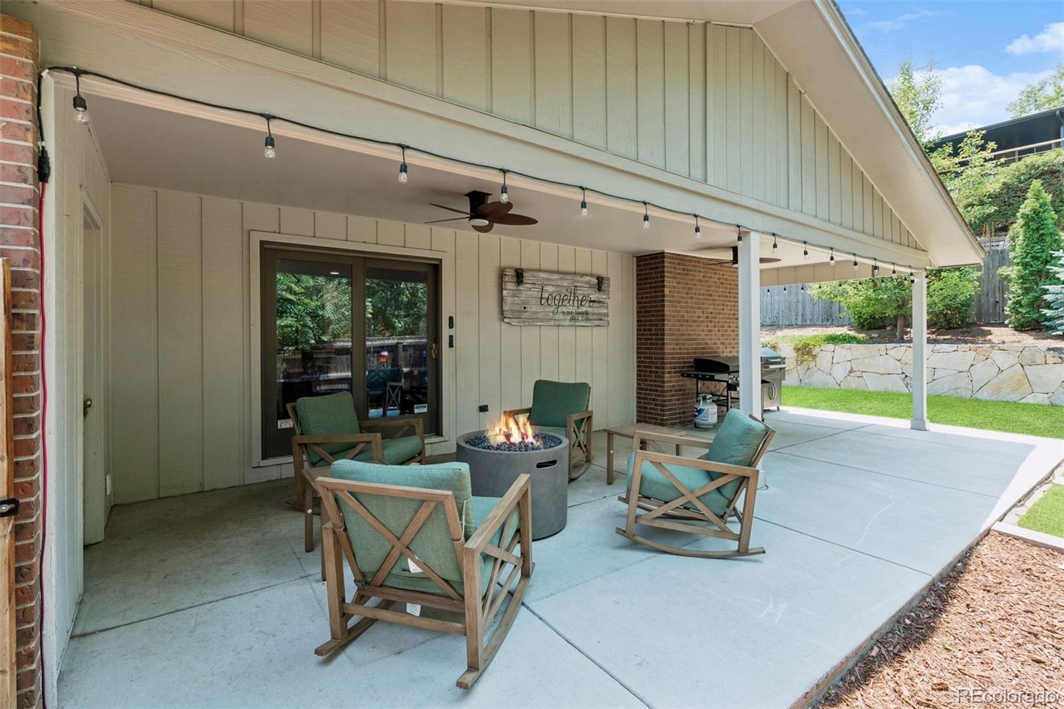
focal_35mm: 17
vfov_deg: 70.4
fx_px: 502
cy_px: 354
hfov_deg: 93.3
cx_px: 532
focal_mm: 17
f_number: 9
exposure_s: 1/100
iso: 400
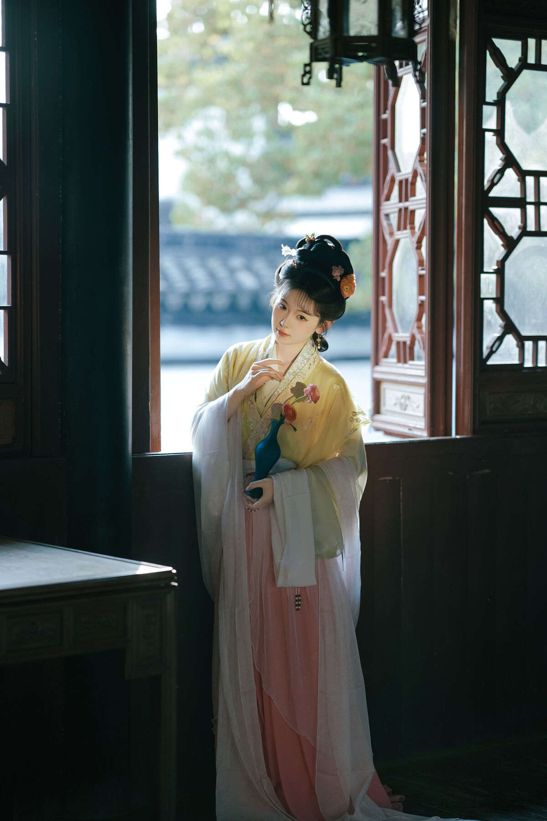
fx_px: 1937
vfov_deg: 23.9
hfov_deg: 16.1
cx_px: 274
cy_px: 410
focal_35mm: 85
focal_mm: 85
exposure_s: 1/250
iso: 125
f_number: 1.6
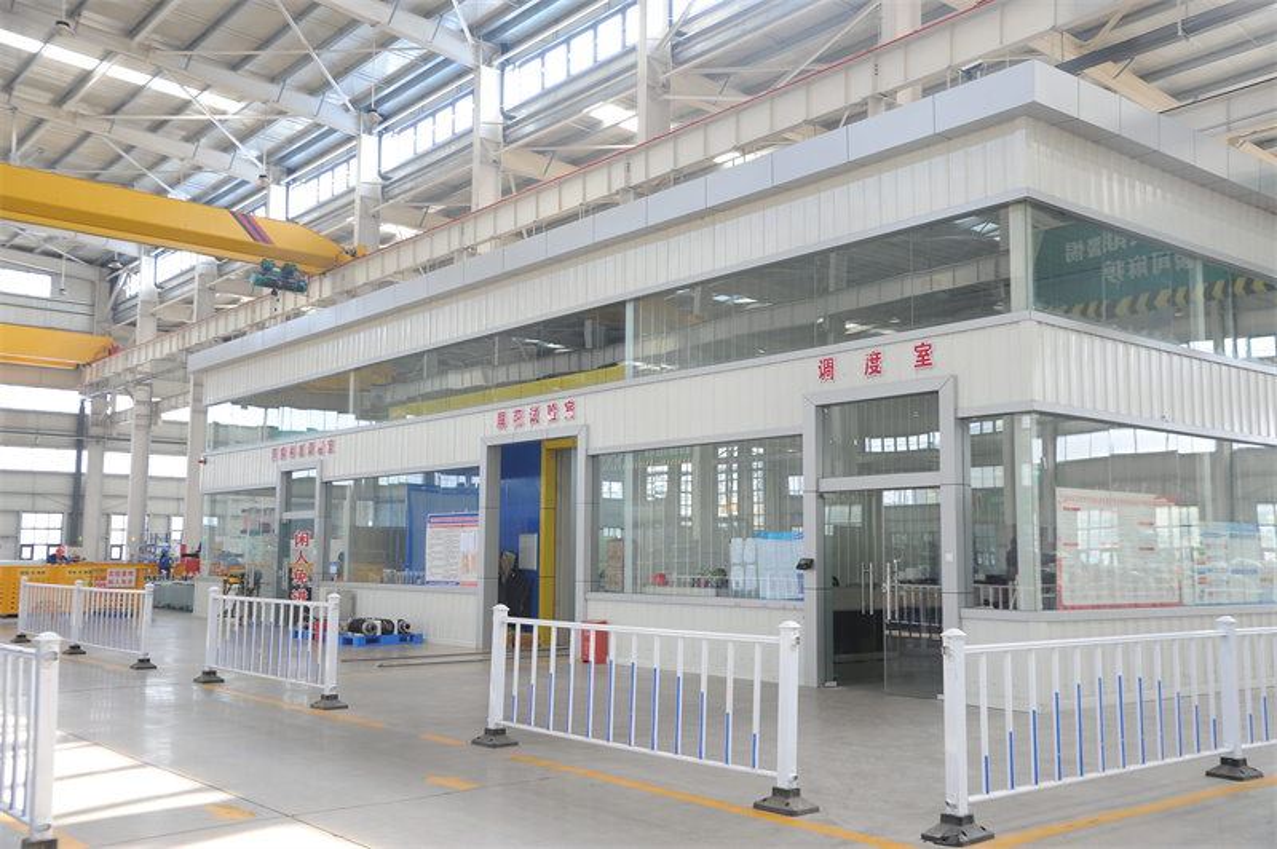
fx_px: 1205
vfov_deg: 38.8
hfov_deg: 55.8
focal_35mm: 34
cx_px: 638
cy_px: 424
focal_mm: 34
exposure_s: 1/20
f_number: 5.6
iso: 400
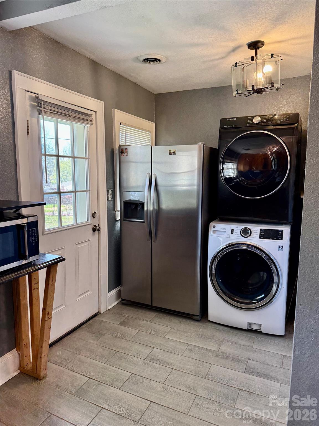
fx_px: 295
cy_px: 213
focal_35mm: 24
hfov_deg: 56.8
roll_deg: -0.6
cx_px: 160
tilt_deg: -7.1
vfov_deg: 71.6
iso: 200
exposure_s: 1/120
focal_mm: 6.76
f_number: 1.78
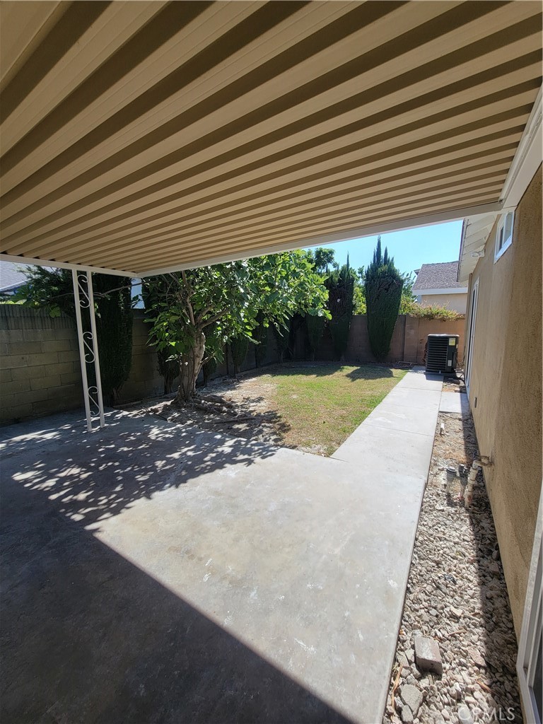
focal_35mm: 13
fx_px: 272
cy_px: 362
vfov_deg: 106.2
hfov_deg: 89.9
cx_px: 272
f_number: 2.2
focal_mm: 2.2
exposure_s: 1/919
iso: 50
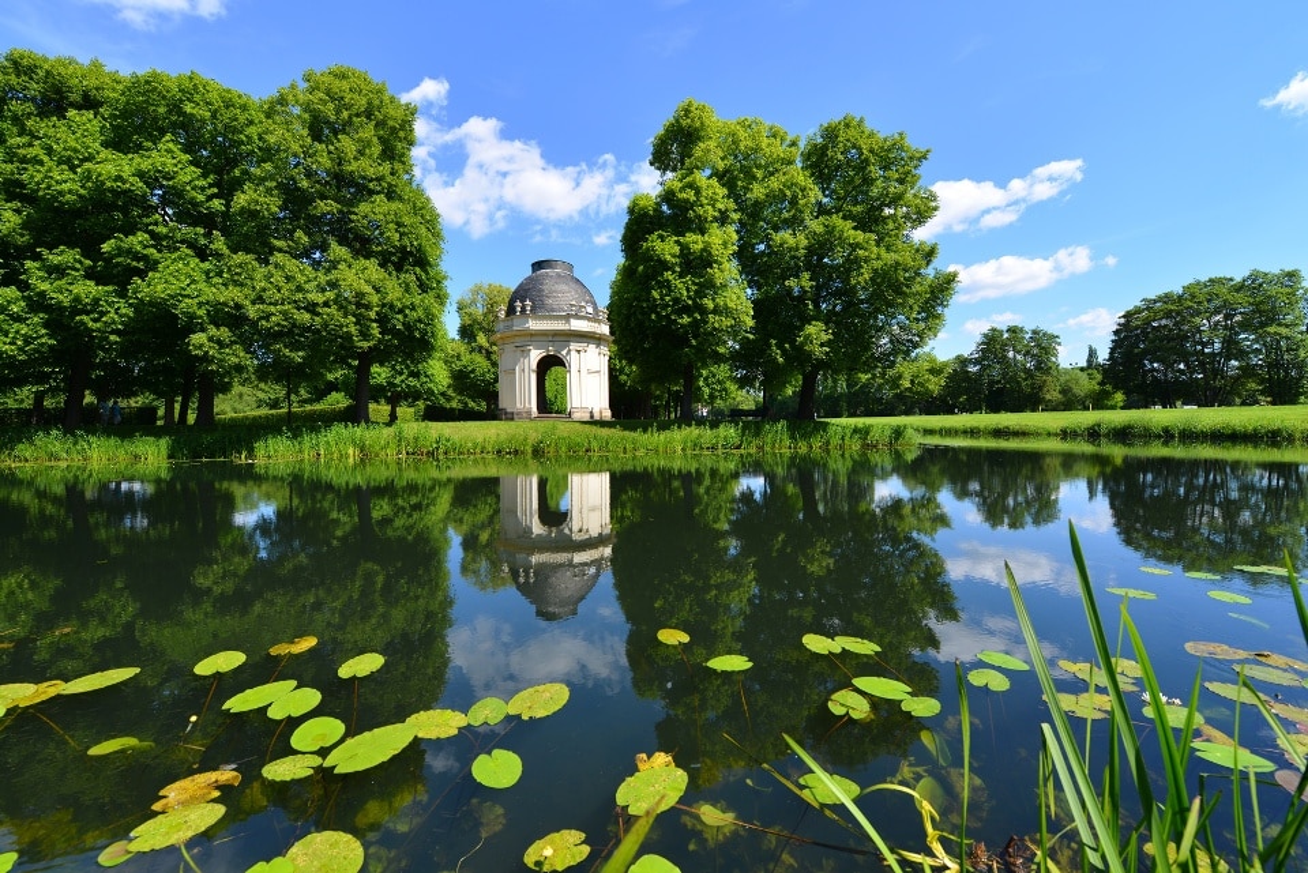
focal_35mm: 14
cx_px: 654
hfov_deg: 104.2
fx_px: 509
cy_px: 436
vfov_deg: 81.3
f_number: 7.1
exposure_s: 1/200
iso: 100
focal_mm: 14
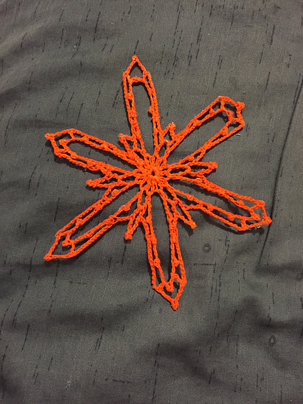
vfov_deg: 61.7
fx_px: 338
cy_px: 202
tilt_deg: -71.8
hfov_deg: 48.2
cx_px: 152
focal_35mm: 29
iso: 250
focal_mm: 4.15
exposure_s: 1/15
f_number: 2.2
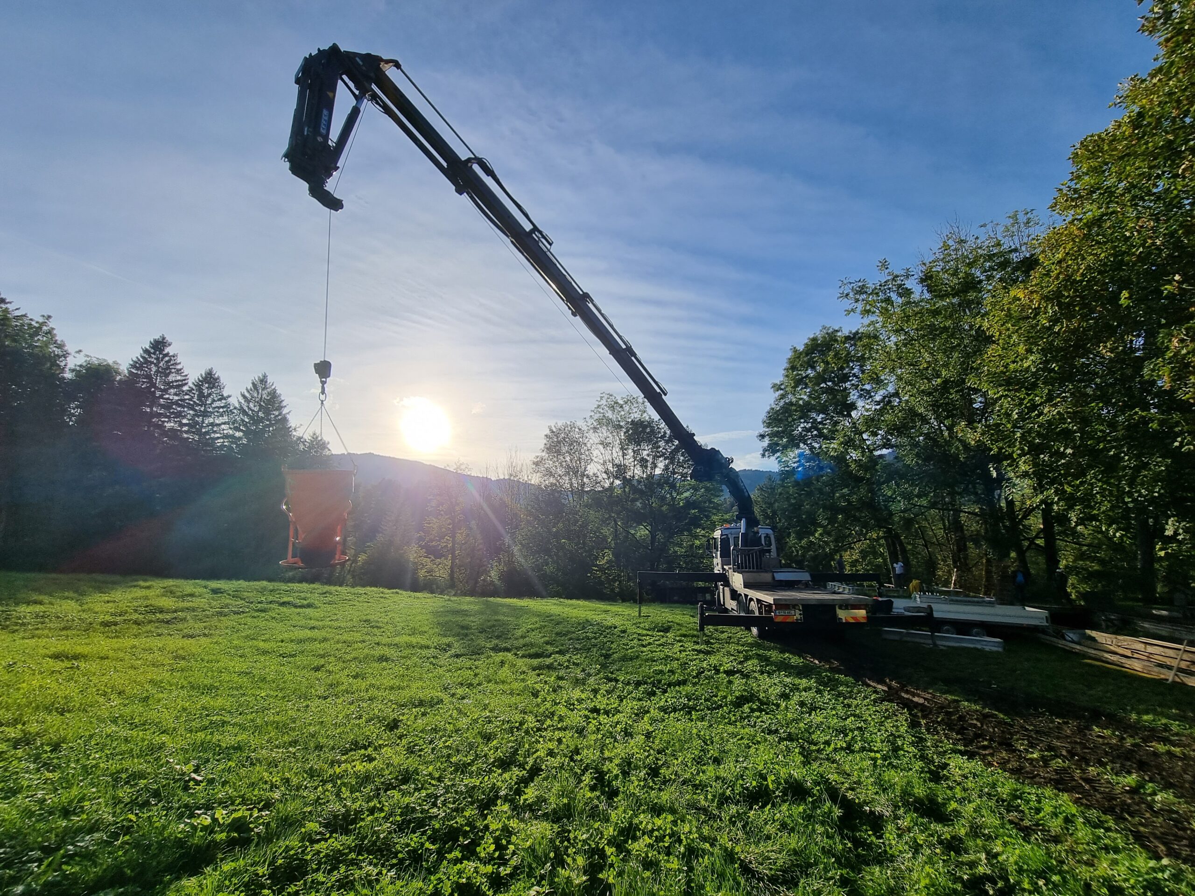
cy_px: 448
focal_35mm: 13
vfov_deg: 89.9
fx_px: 449
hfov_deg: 106.2
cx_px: 598
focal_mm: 2.2
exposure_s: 1/2512
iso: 50
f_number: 2.2
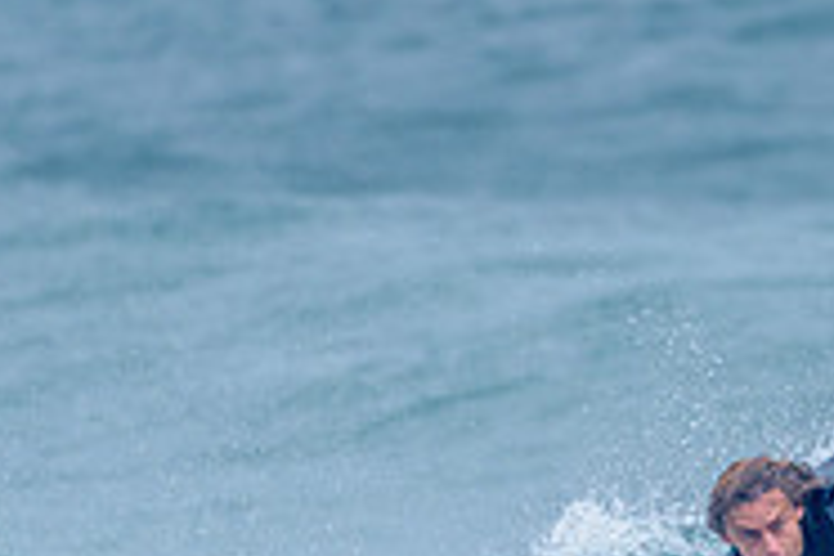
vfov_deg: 0.7
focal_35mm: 1954
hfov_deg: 1.1
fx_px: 45264
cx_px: 790
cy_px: 608
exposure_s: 1/2000
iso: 800
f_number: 5.6
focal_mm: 500
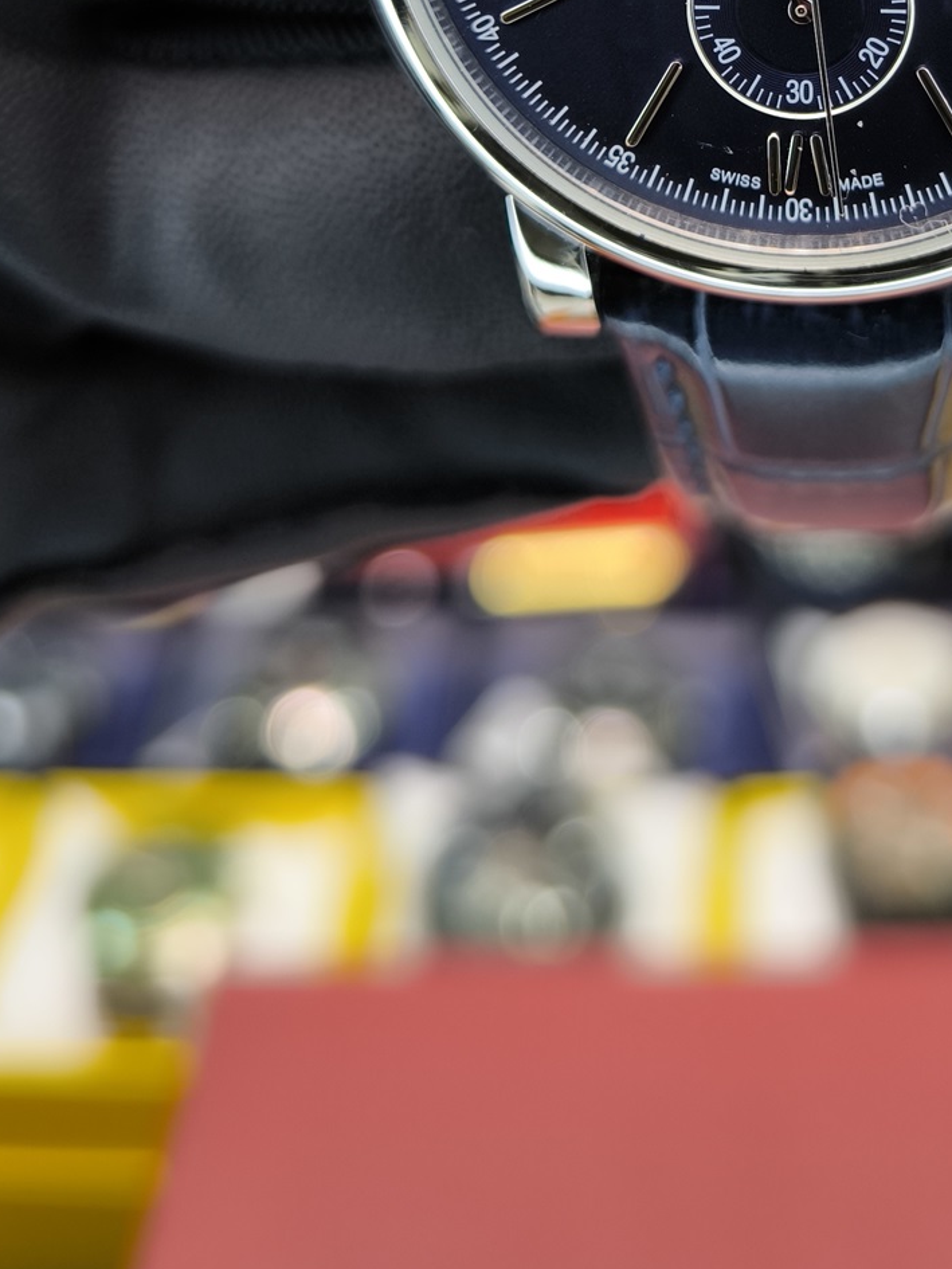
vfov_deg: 33.5
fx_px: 1906
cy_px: -16
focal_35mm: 52
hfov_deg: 27.3
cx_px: 798
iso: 80
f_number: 1.9
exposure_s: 1/100
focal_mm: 6.92
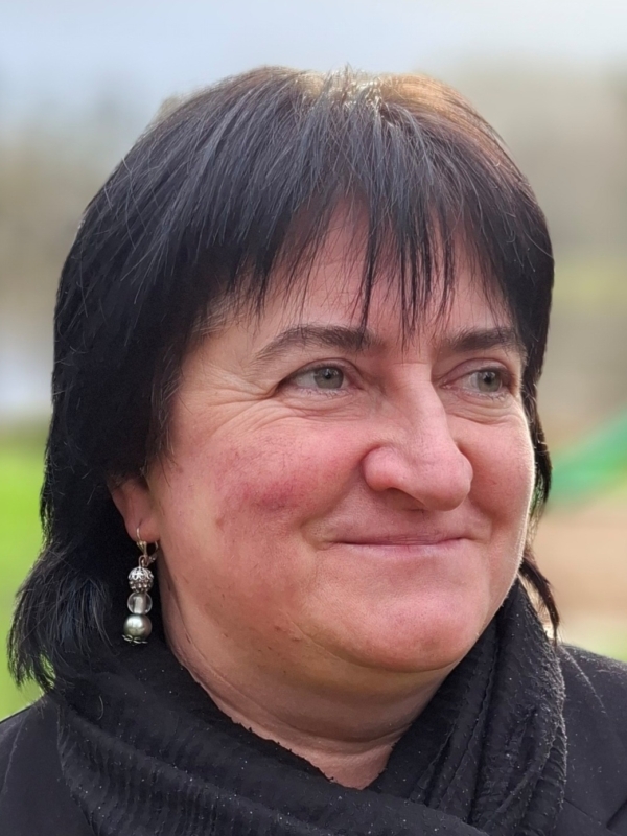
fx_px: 555
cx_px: 314
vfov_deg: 73.9
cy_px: 418
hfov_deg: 58.9
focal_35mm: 23
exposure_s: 1/157
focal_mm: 5.54
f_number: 1.8
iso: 50
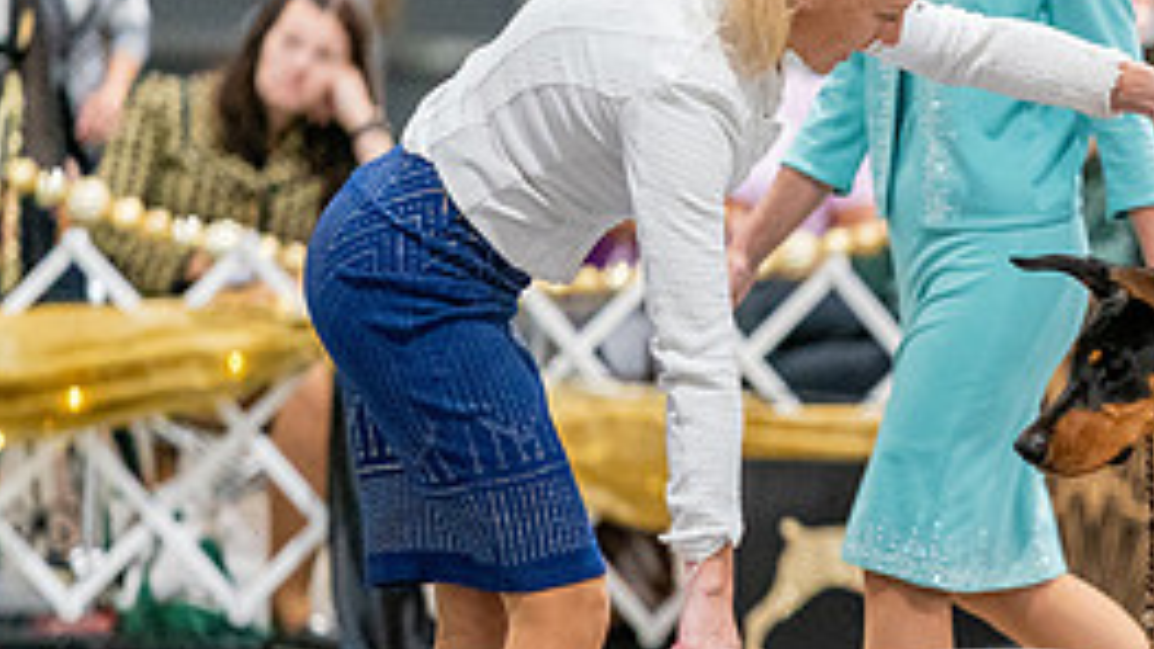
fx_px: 14169
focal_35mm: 463
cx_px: 1242
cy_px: 498
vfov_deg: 2.6
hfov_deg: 4.7
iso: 5000
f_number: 2.8
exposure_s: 1/250
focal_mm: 200
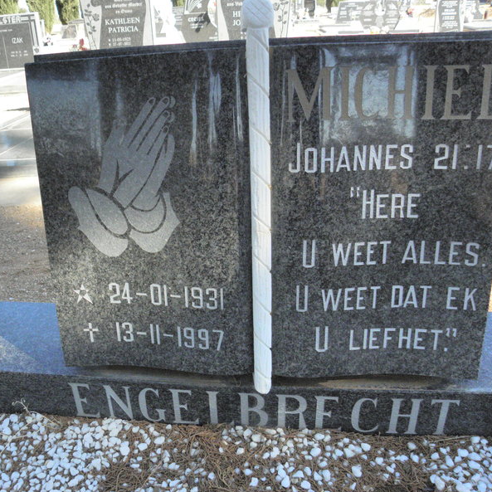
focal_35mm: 31
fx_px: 498
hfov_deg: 52.1
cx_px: 192
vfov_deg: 52.5
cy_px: 247
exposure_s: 1/1000
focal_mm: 4.6
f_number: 2.8
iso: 200
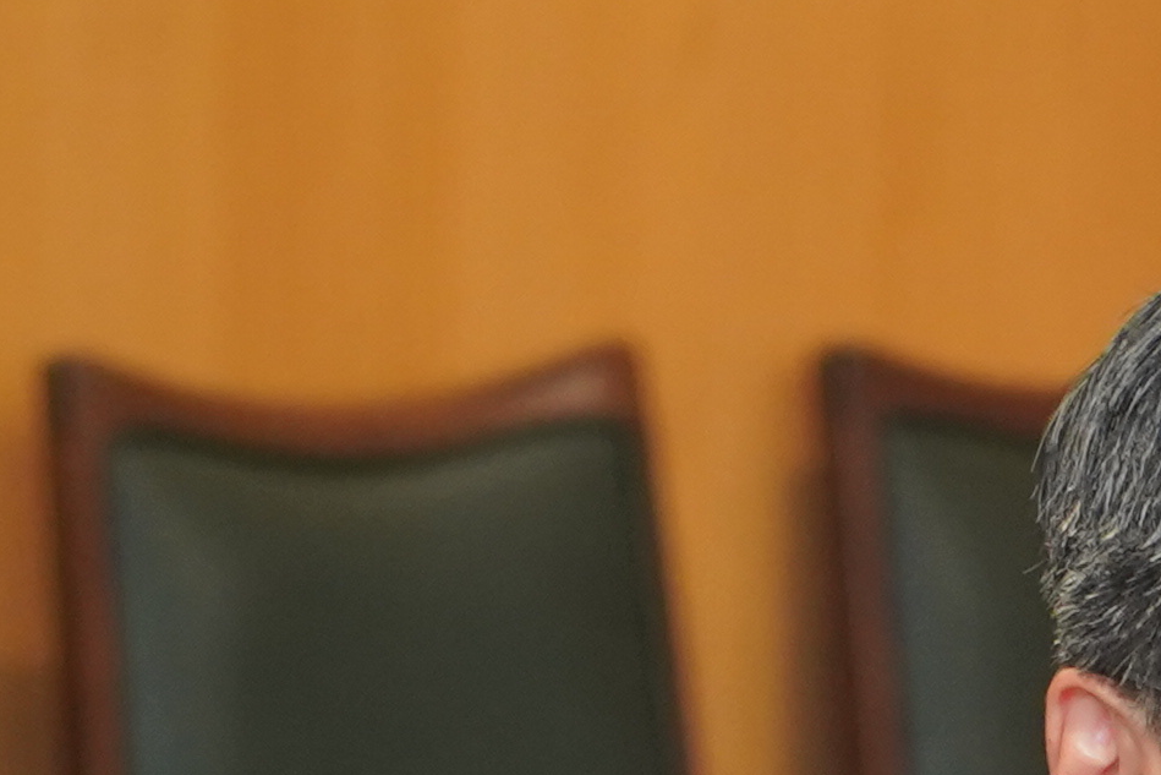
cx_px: 1231
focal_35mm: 664
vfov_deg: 2.1
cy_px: 2239
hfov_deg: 3.1
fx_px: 21416
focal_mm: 105
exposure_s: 1/160
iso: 2000
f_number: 4
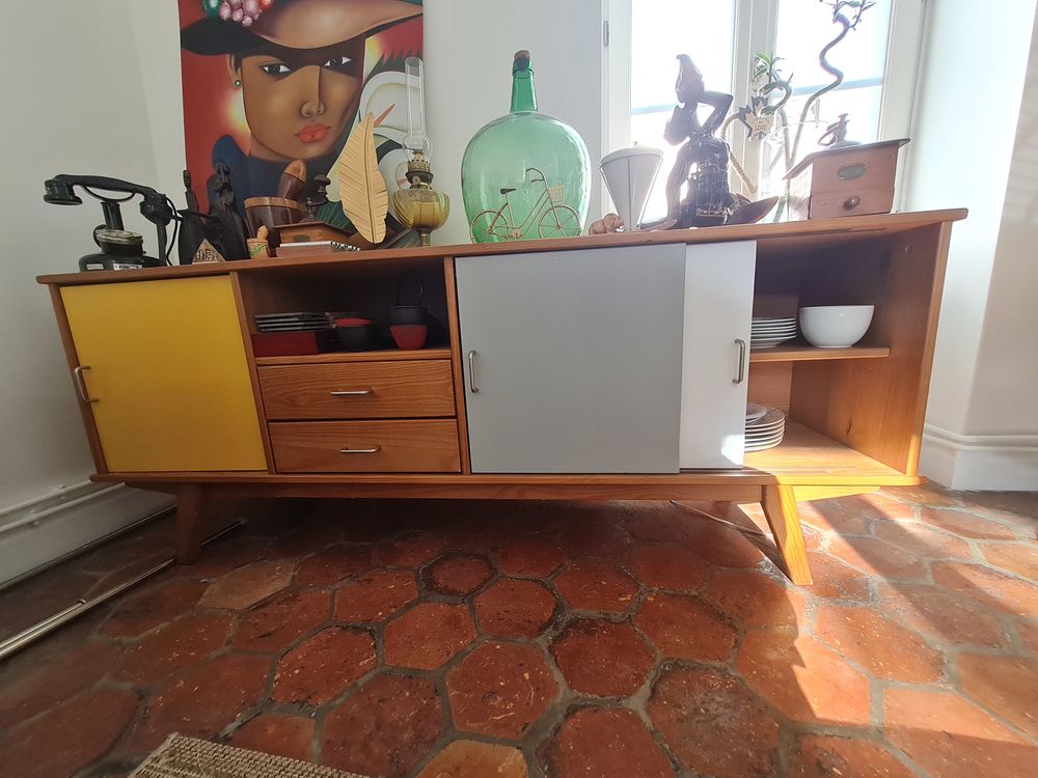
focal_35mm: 13
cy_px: 389
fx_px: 390
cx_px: 519
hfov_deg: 106.2
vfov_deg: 89.9
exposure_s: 1/50
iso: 160
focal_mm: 1.74
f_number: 2.2
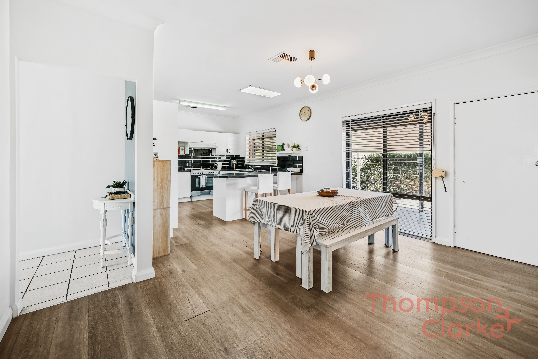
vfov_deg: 81.3
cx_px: 269
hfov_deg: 104.2
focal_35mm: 14
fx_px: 209
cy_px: 180
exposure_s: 1/3
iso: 100
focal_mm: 14
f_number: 4
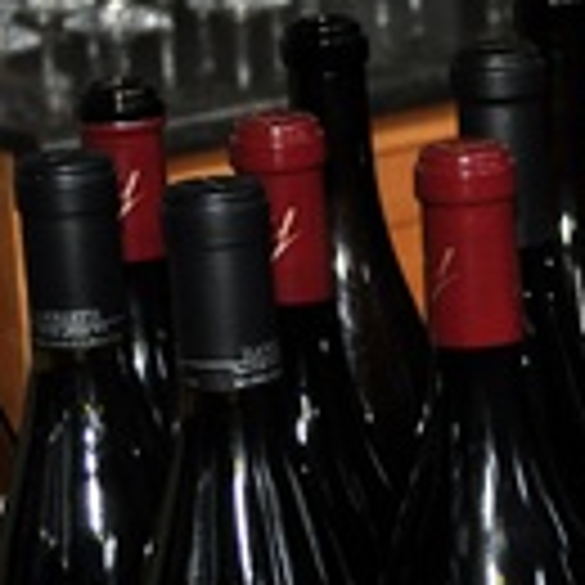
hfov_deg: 10.4
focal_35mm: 165
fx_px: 3155
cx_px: 738
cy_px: 421
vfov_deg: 10.6
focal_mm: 28
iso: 800
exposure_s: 1/60
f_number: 4.5
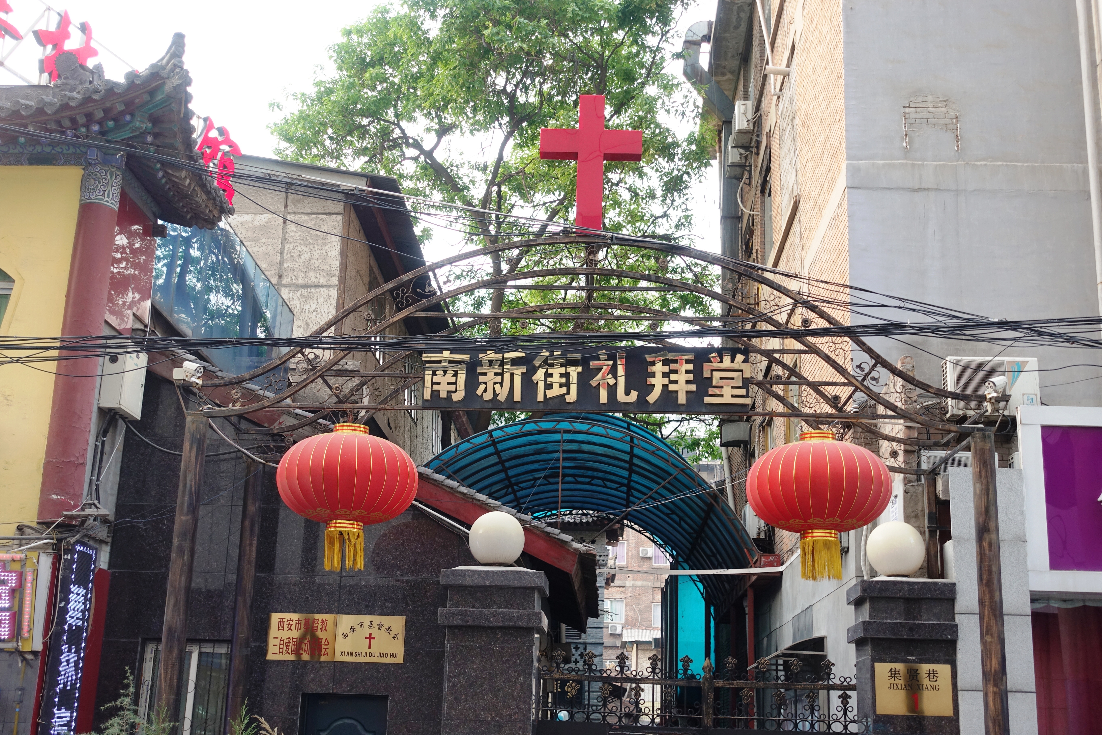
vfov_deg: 31.2
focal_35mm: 43
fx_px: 1316
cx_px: 551
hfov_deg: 45.4
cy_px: 368
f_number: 2.8
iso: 160
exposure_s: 1/50
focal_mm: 15.94
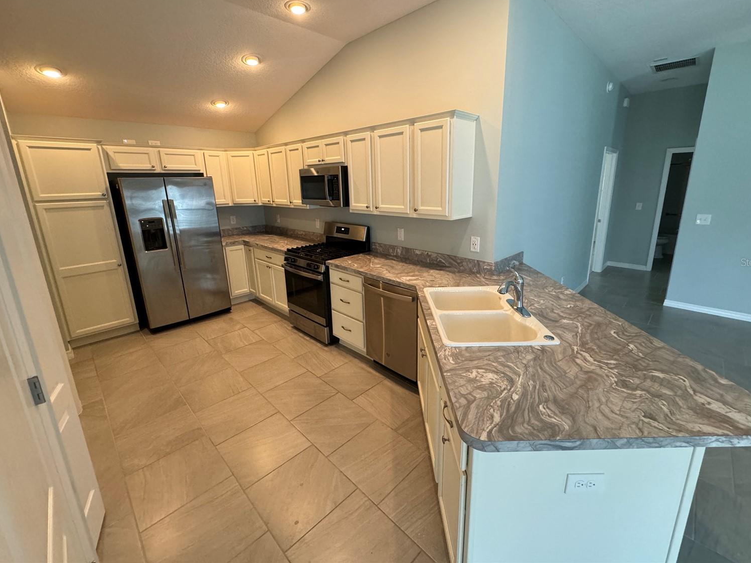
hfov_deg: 98.1
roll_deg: +0.5
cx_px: 386
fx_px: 325
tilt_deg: -15.7
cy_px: 262
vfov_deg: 81.6
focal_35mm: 15
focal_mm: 2.22
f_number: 2.2
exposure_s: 1/120
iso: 320
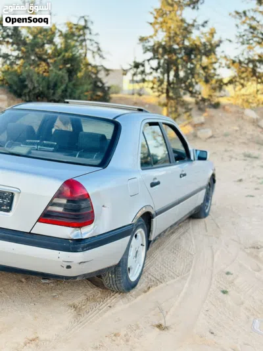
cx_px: 132
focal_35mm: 48
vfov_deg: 39.6
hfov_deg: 30.3
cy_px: 176
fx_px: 486
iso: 80
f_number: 1.78
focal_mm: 6.86
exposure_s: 1/348
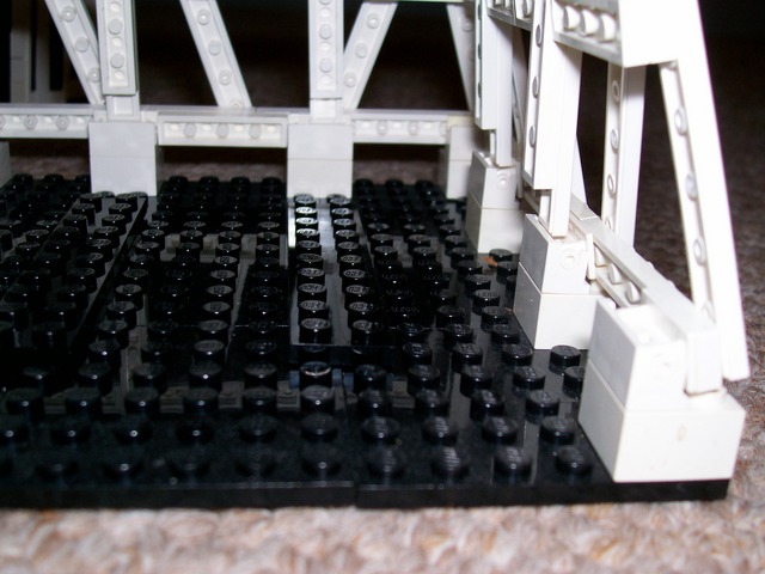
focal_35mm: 42
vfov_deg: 34.3
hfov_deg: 44.8
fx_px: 928
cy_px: 287
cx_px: 382
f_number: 2.9
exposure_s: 1/68.5
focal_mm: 7
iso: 80
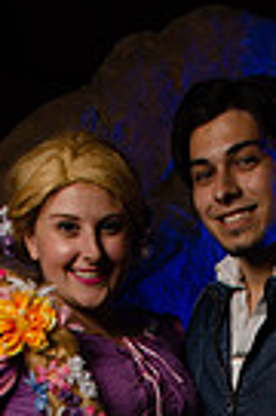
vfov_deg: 16.6
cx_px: 175
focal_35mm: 109
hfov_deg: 12.5
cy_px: 673
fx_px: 1260
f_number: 16
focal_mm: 22
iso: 200
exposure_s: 1/125
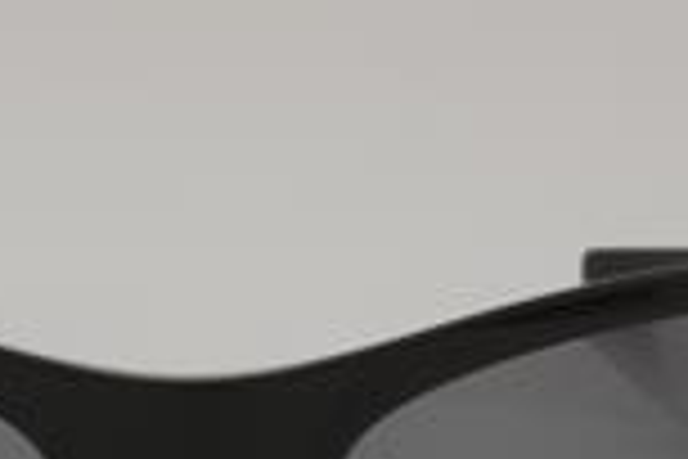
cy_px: 558
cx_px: 220
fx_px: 3369
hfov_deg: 11.6
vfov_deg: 7.7
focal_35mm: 176
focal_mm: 45
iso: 100
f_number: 36
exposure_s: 1/3
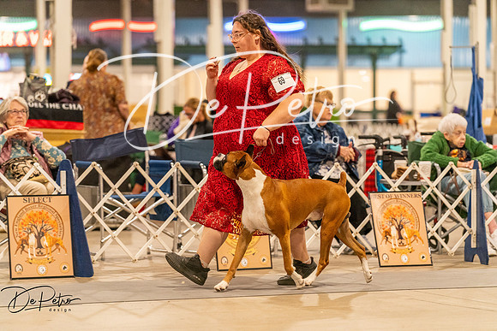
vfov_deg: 8.9
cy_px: 166
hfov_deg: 13.3
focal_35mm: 154
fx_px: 2126
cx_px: 248
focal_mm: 154
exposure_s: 1/250
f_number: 3.5
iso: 6400
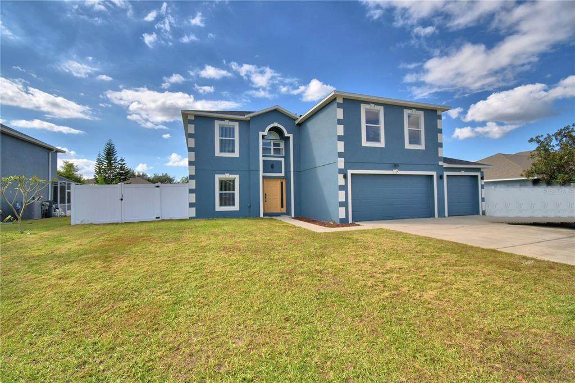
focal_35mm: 15
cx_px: 288
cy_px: 192
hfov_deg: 100.4
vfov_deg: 77.3
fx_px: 239
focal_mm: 10
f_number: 4.5
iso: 100
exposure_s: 1/1600
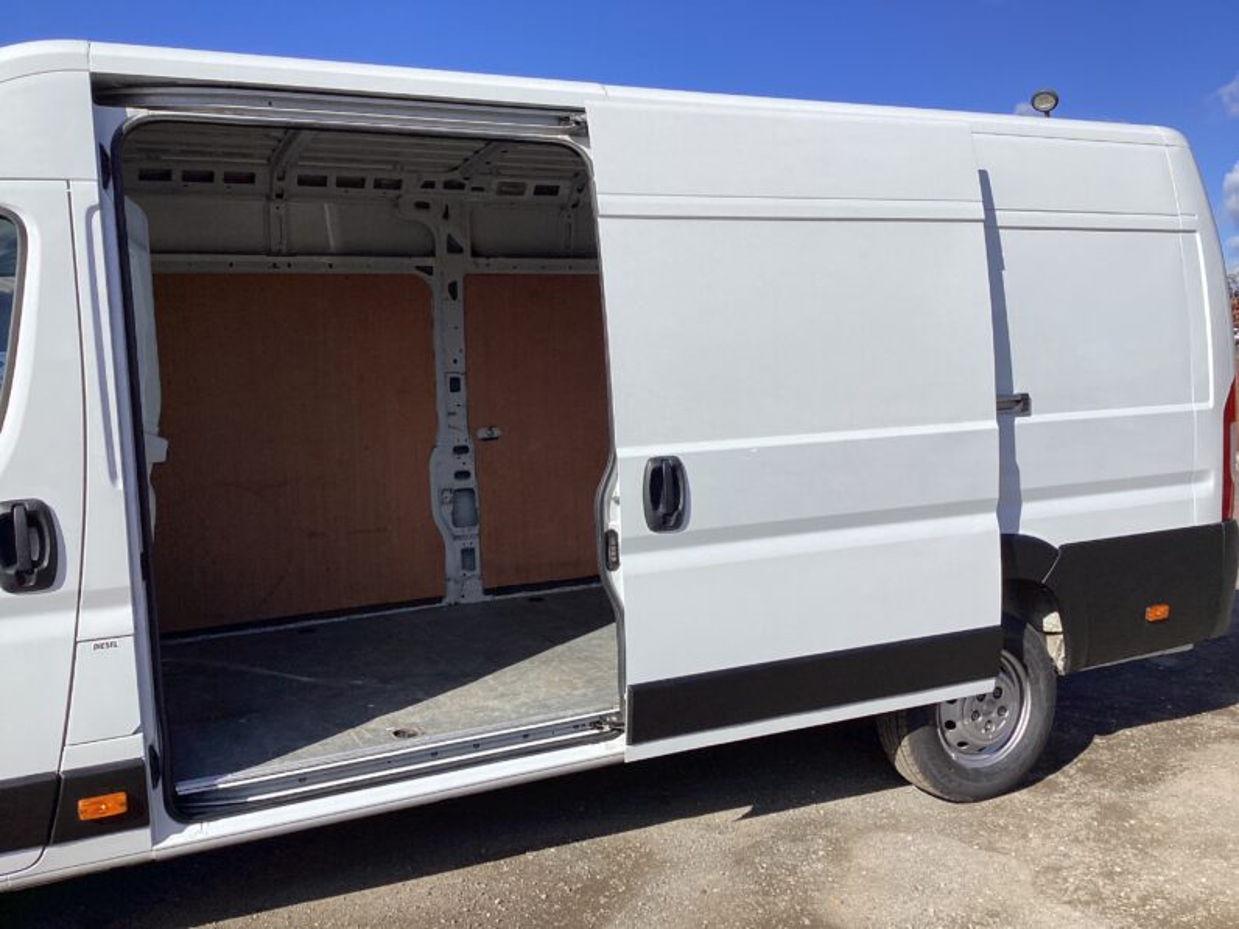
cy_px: 464
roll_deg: +0.2
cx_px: 620
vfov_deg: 45.4
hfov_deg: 58.4
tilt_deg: -2.9
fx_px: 1110
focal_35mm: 31
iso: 25
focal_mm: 3.3
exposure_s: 1/1988
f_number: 2.4
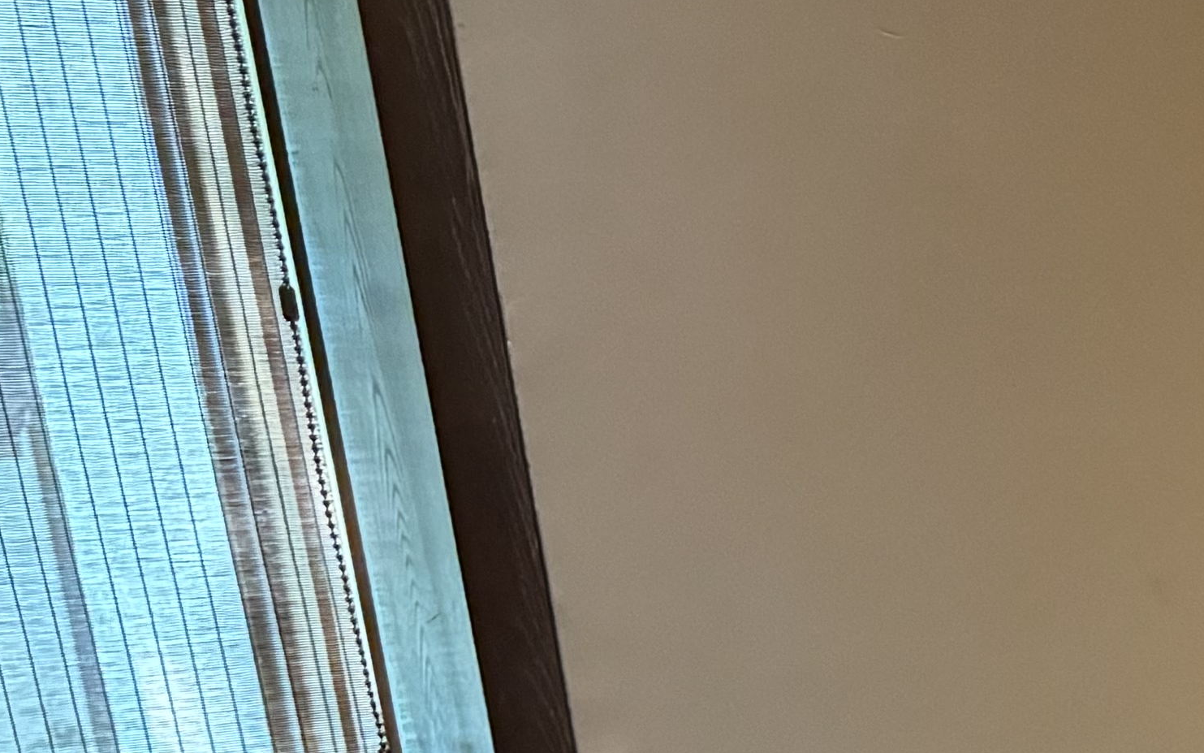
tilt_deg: -26.2
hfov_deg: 17.3
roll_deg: -2.6
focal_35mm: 98
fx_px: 3216
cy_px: 1664
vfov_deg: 11.5
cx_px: 2179
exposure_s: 1/50
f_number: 1.78
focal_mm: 6.76
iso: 640
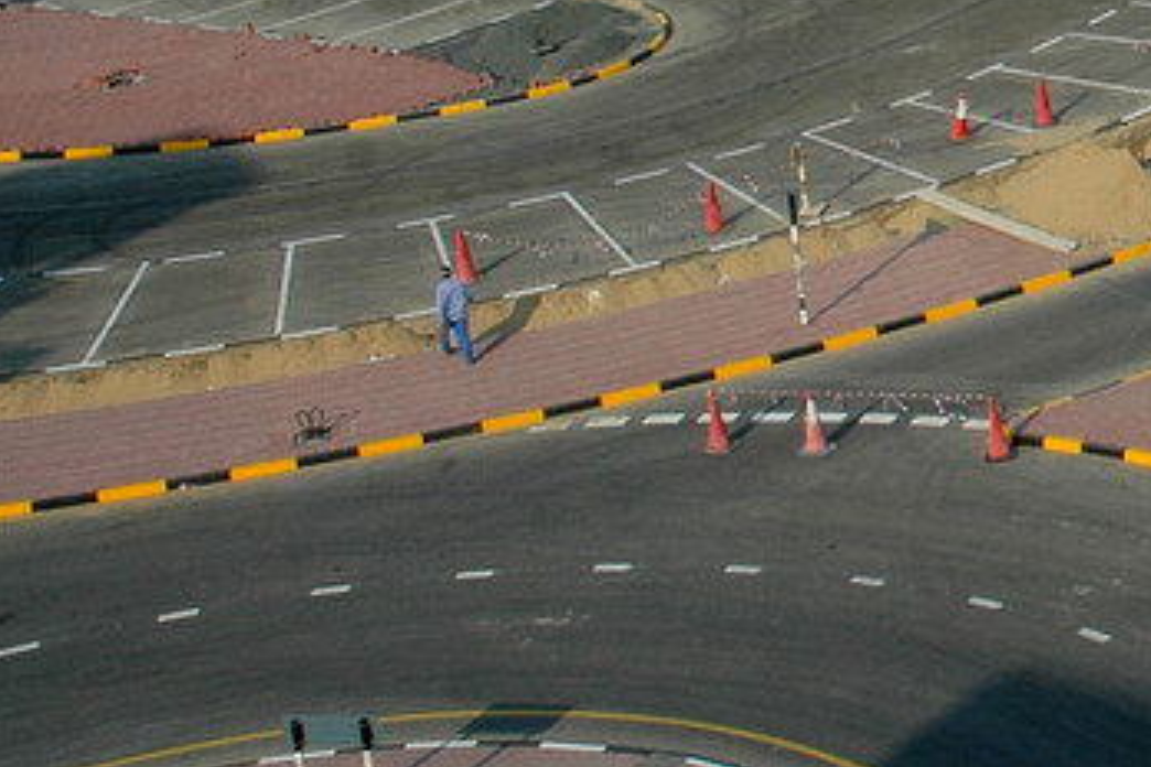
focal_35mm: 93
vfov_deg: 14.4
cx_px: 1978
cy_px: -76
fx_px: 2973
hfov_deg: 18.1
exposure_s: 1/400
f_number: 10
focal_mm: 18
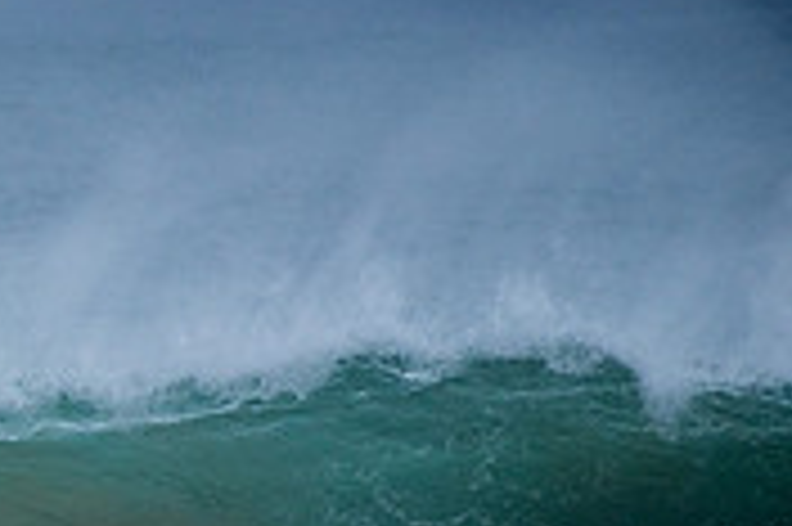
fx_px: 36309
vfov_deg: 0.8
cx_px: -459
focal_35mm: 1652
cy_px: 735
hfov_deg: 1.2
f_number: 5.6
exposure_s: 1/1000
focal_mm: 500
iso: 220
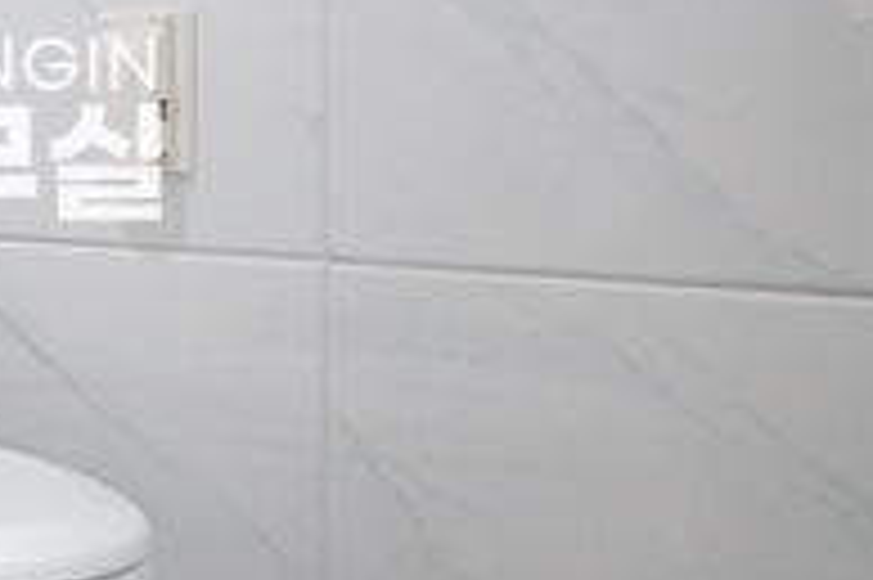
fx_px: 1502
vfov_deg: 21.5
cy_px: 94
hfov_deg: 25.4
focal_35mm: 62
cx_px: -396
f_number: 5
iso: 800
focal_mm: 10
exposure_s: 1/60
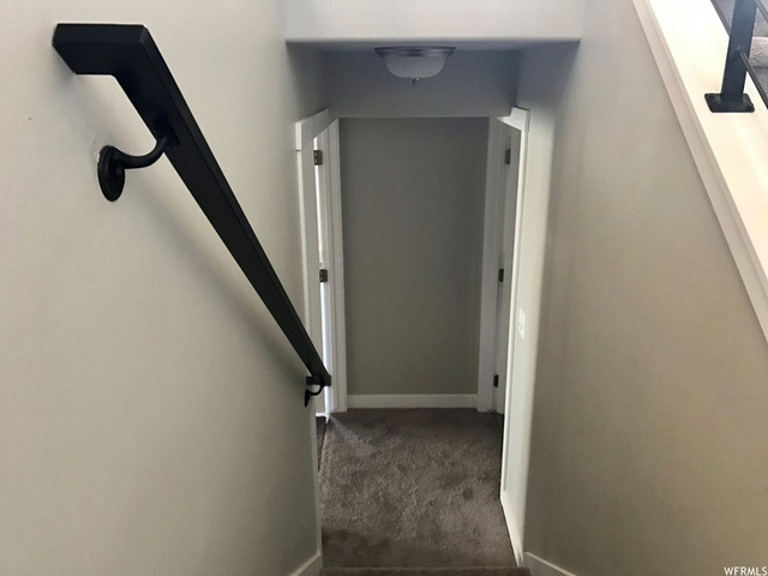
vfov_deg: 49.7
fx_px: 621
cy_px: 288
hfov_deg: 63.4
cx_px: 384
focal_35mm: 28
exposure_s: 1/15
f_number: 1.8
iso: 64
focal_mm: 3.99
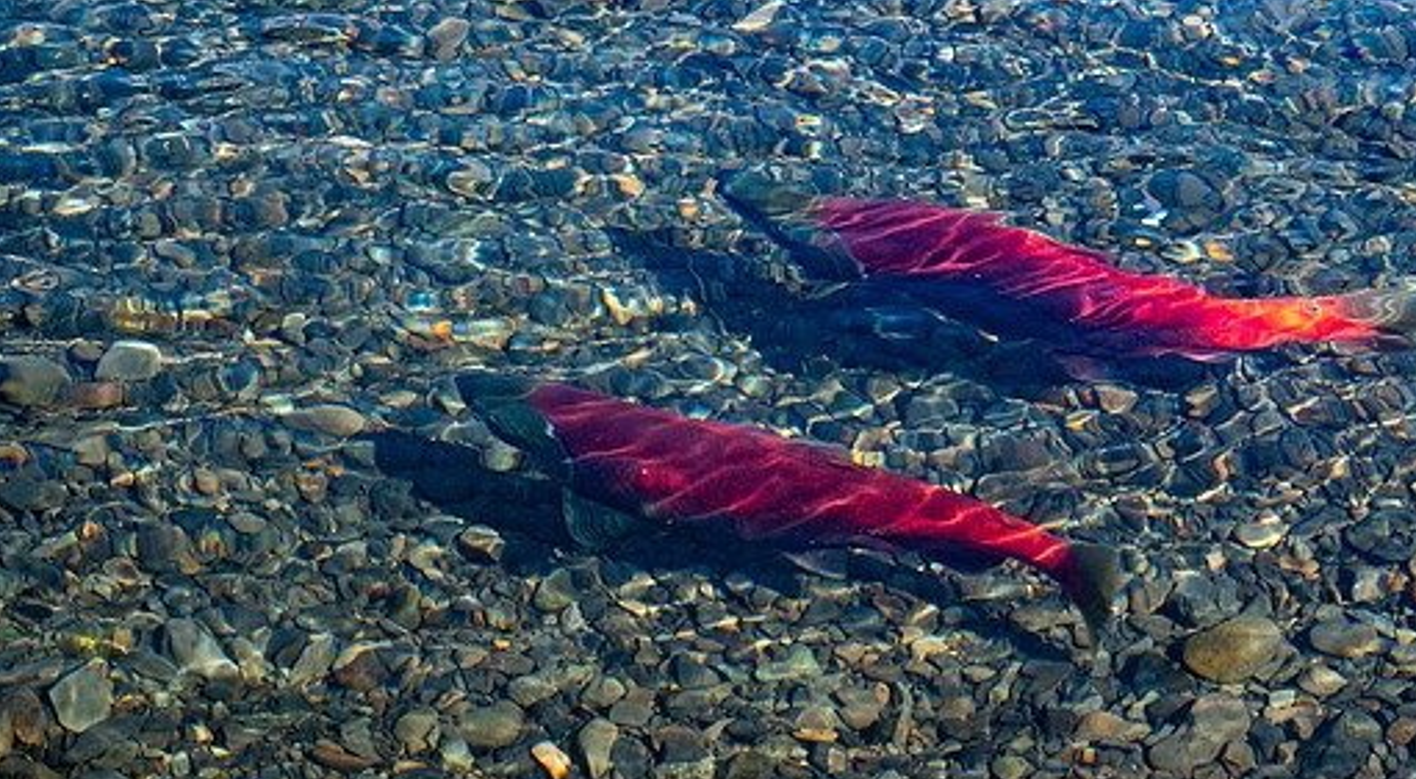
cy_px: 548
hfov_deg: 20.8
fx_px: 3847
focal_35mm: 103
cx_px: 809
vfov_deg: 11.5
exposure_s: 1/160
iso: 250
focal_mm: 32
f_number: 5.6
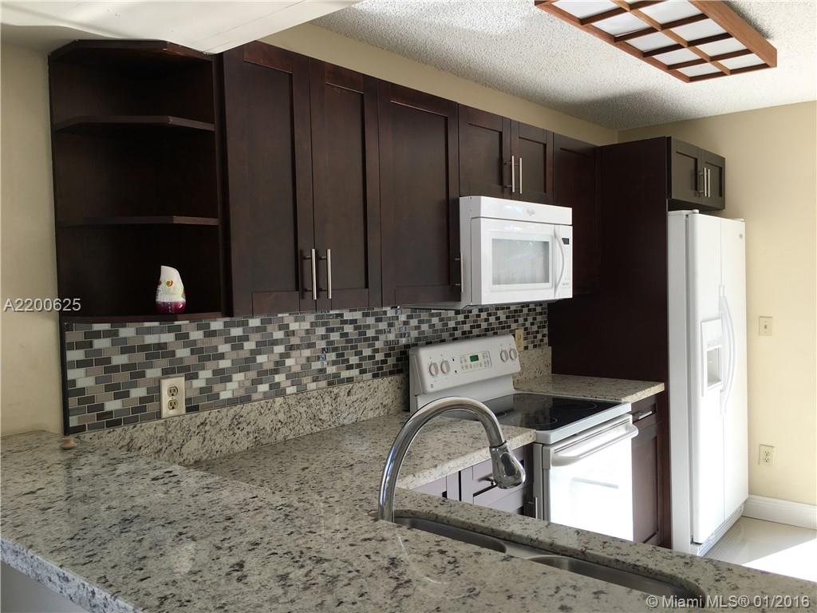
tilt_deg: -1.5
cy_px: 306
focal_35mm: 29
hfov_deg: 61.7
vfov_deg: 48.2
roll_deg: +0.5
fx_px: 684
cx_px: 408
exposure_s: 1/188
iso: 25
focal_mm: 4.15
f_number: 2.2
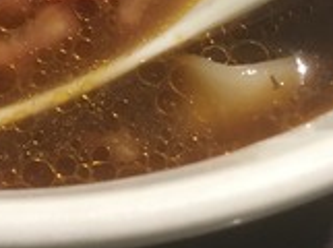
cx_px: -14
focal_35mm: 130
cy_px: -279
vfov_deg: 10.3
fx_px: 1248
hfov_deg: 14.9
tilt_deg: -53.8
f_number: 2.2
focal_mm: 4.15
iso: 125
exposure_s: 1/30
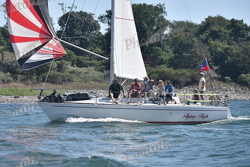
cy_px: 72
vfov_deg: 8.9
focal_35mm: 154
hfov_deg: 13.3
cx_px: 98
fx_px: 1069
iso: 250
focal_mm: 125
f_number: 4.5
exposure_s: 1/1600
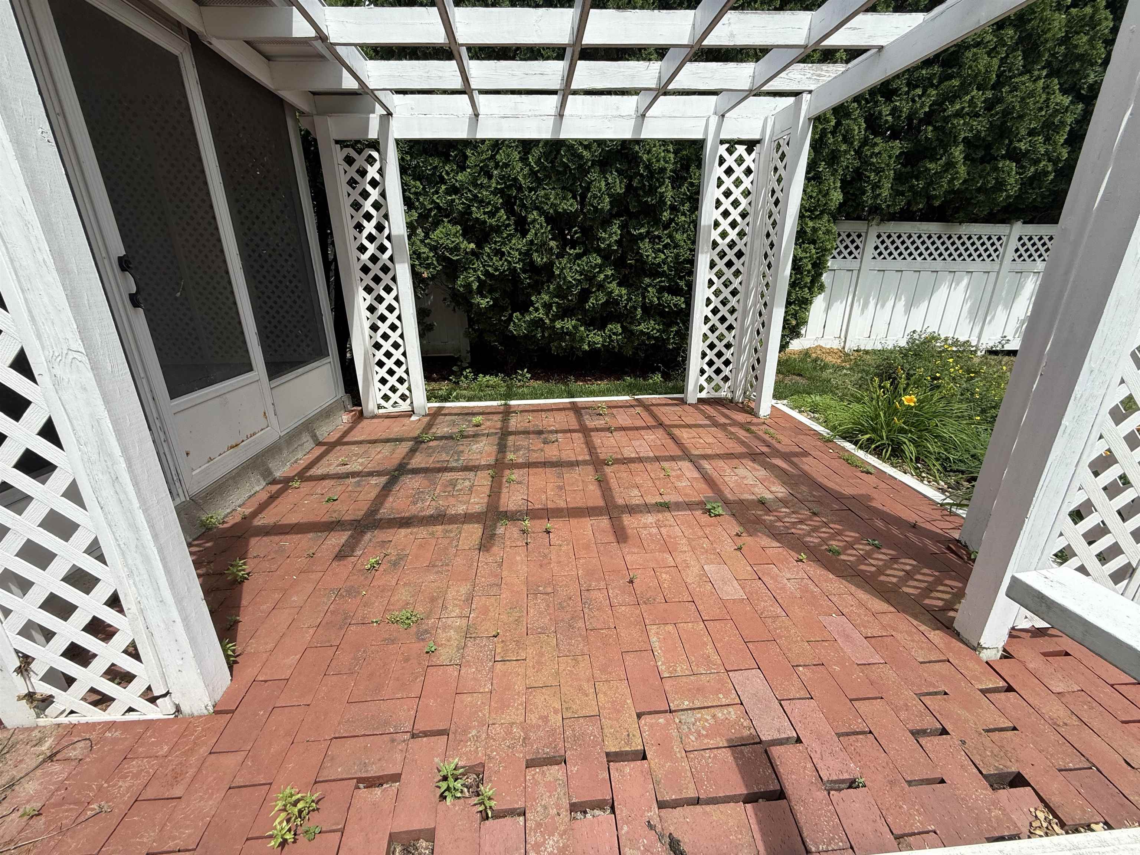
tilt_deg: -17.6
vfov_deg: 85.7
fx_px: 461
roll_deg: +0.9
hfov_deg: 102.1
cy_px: 428
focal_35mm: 14
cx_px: 570
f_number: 2.2
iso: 50
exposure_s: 1/1285
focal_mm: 2.22
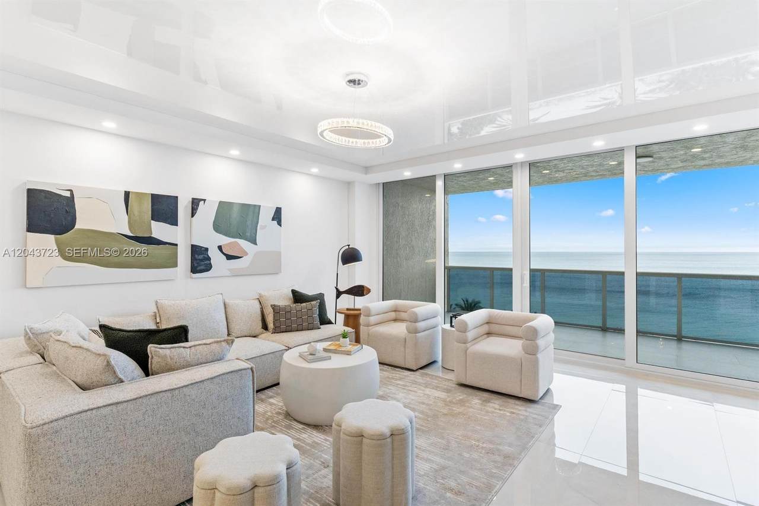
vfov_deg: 72.0
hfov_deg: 95.0
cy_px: 253
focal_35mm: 16
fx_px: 348
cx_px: 380
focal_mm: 11
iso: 800
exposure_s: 1/15
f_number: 6.3
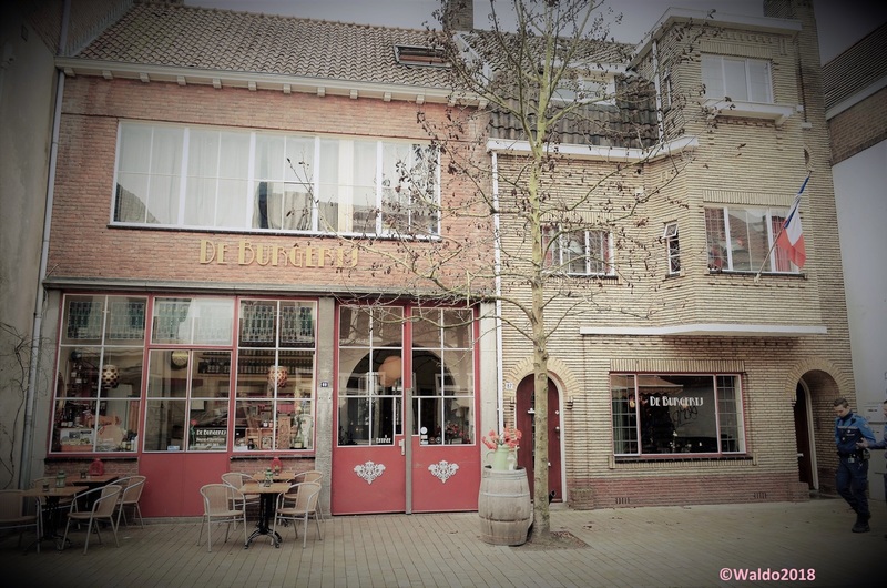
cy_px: 294
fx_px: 664
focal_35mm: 27
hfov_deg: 67.5
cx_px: 444
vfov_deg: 47.7
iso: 400
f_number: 5.6
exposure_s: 1/125
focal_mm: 18
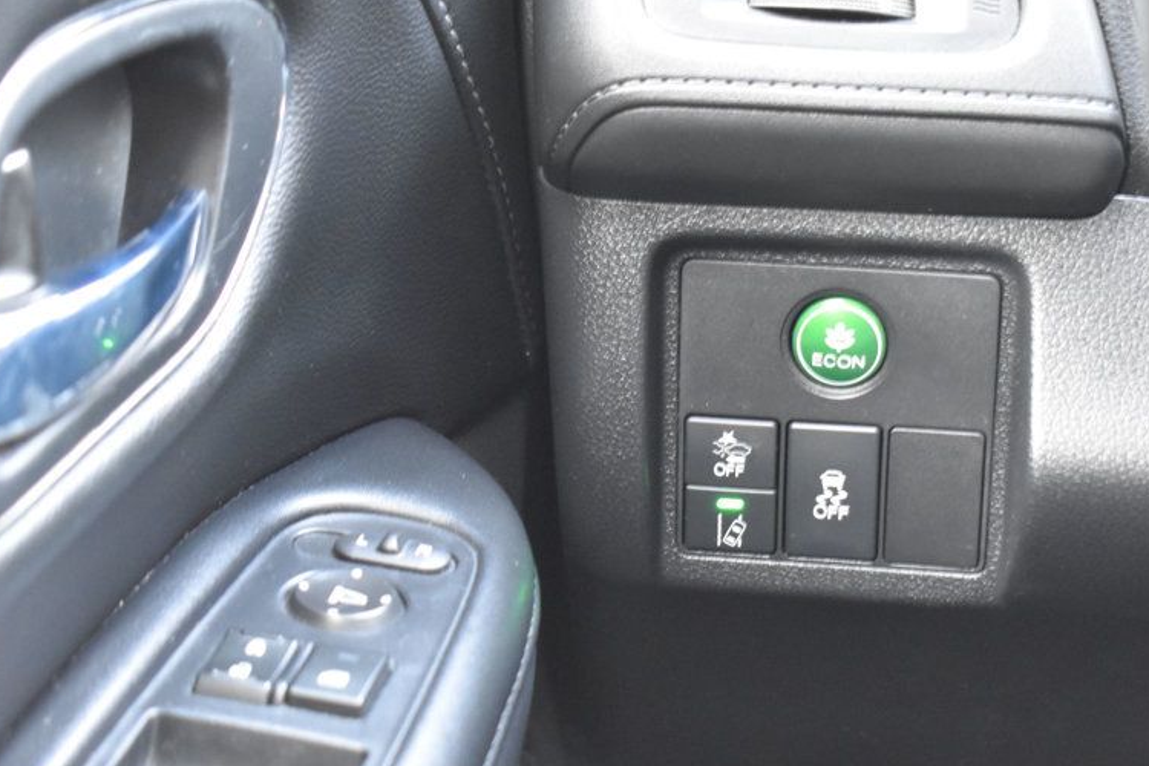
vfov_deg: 15.9
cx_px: 691
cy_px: 443
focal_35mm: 86
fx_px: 2745
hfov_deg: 23.6
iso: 3200
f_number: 5
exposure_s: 1/3
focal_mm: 42
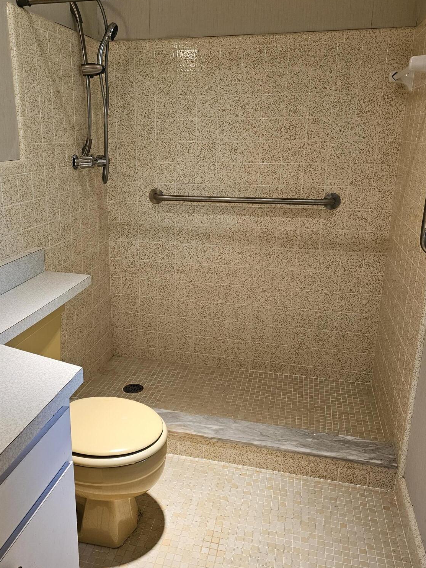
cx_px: 176
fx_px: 509
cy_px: 274
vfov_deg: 58.3
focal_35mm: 31
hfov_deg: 45.3
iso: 160
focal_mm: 6.3
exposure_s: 1/120
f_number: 1.7
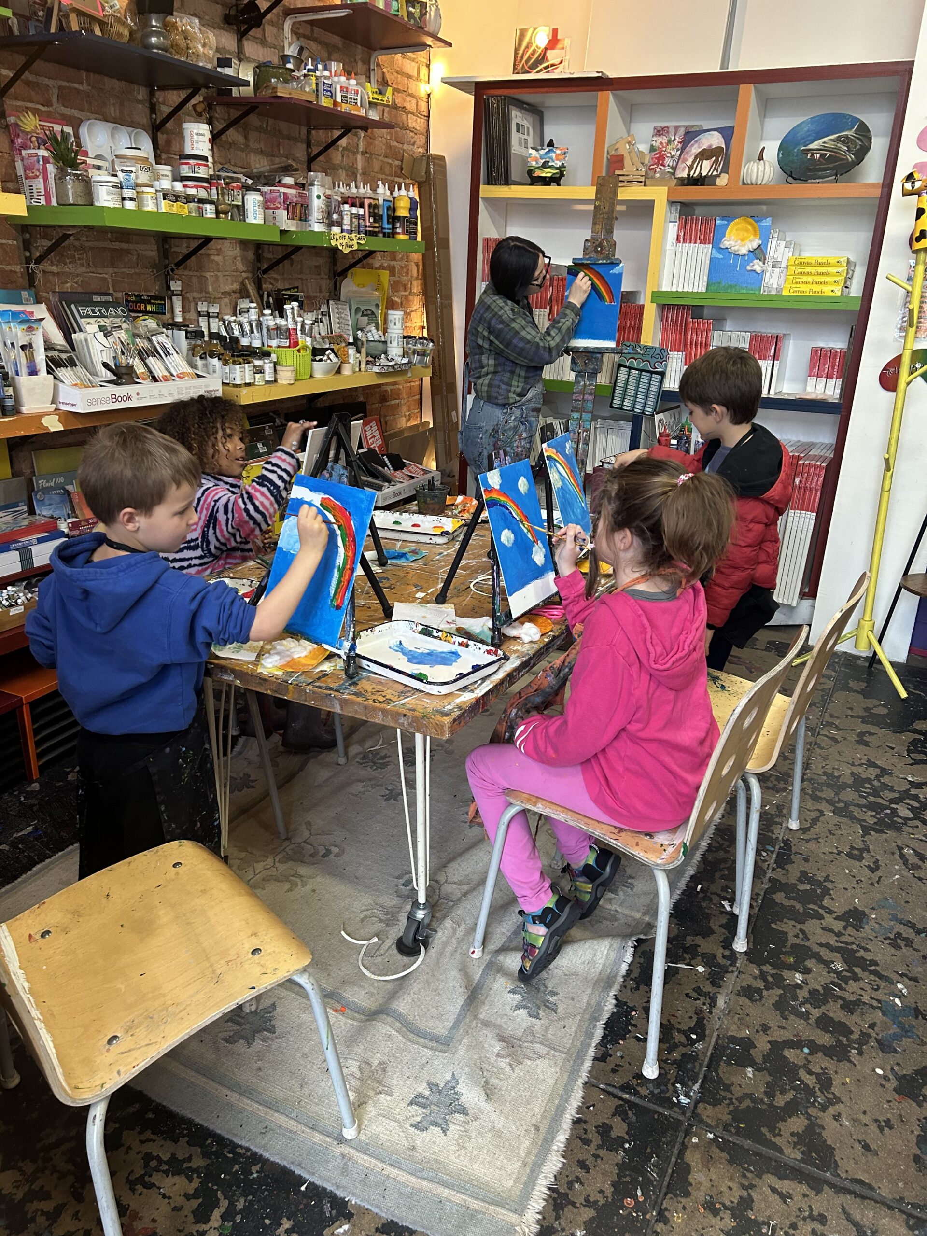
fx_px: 928
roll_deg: -1.9
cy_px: 618
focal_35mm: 26
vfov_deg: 67.3
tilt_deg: -19.9
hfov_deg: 53.1
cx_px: 464
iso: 250
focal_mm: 5.7
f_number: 1.5
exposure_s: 1/60
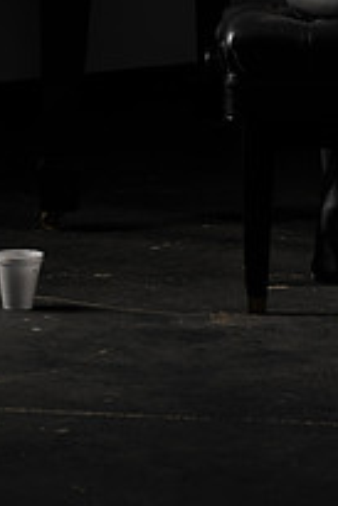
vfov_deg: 8.4
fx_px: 3374
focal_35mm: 240
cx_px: 423
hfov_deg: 5.7
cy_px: -160
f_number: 8
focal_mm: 85
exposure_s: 1/125
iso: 100
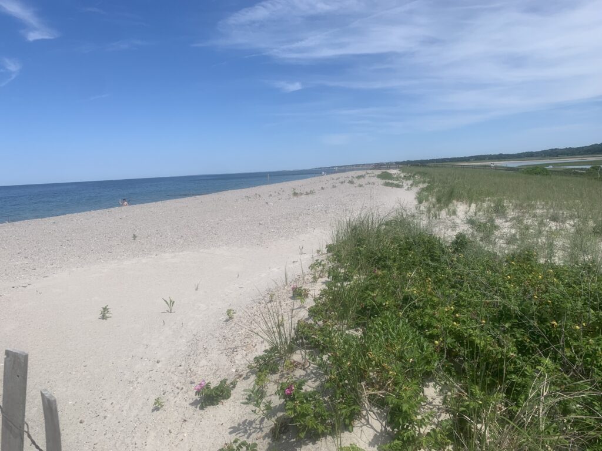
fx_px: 452
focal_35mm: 26
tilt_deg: -7.2
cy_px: 226
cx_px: 301
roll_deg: +3.2
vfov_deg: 53.1
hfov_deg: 67.3
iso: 25
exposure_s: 1/3650
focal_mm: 4.25
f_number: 1.8
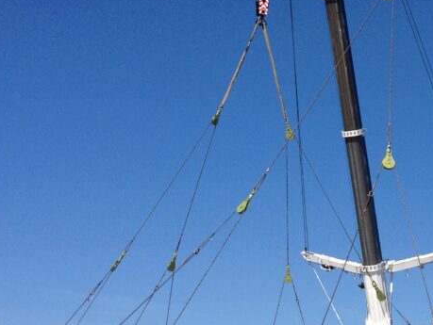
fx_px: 976
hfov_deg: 24.7
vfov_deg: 18.9
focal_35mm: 78
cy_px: 174
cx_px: 337
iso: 50
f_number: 2.4
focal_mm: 4.28
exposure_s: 1/2208
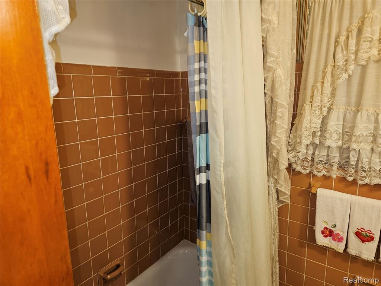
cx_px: 190
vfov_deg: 58.9
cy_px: 143
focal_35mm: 23
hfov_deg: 73.9
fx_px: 253
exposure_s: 1/13.4
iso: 125
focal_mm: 5.4
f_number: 1.8
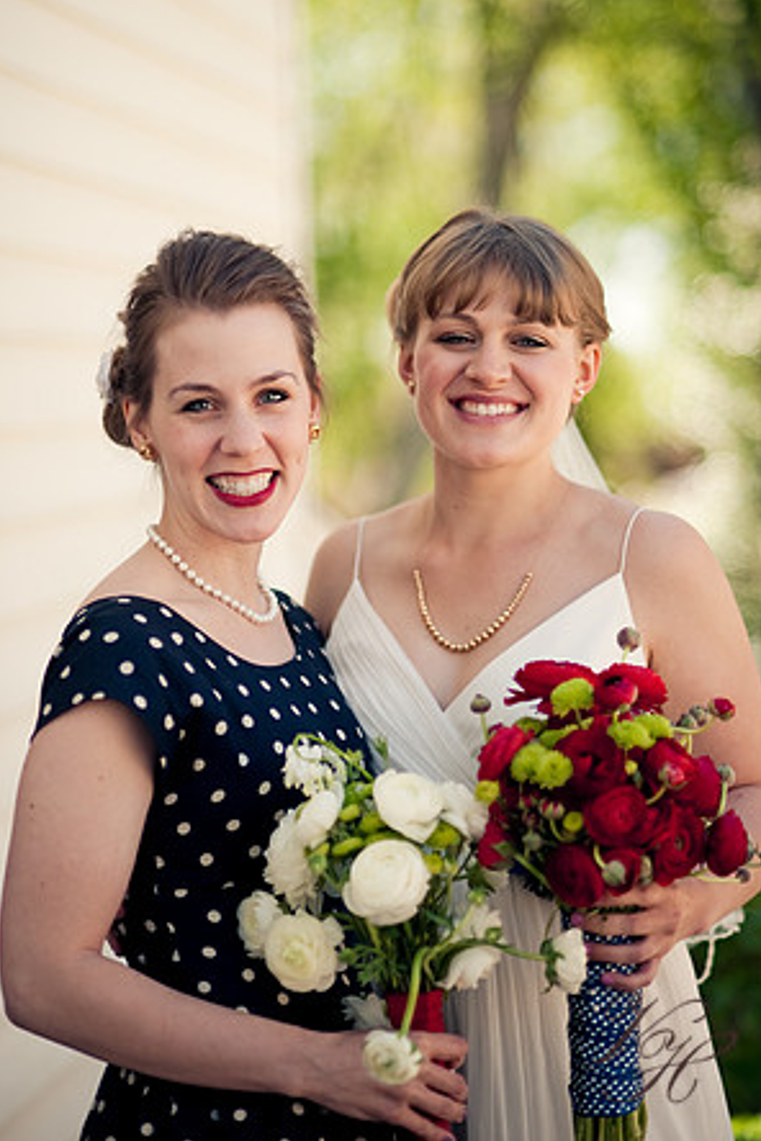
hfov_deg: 15.9
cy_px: 576
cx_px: 379
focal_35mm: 86
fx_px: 2727
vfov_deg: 23.6
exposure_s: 1/2000
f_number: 1.8
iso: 200
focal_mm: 85
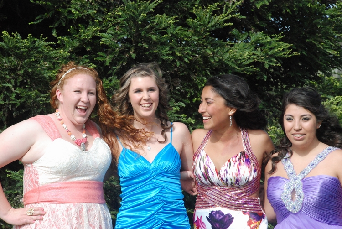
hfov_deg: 13.7
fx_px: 1427
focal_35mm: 150
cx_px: 171
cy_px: 114
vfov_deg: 9.2
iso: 1600
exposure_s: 1/1250
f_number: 9
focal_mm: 100
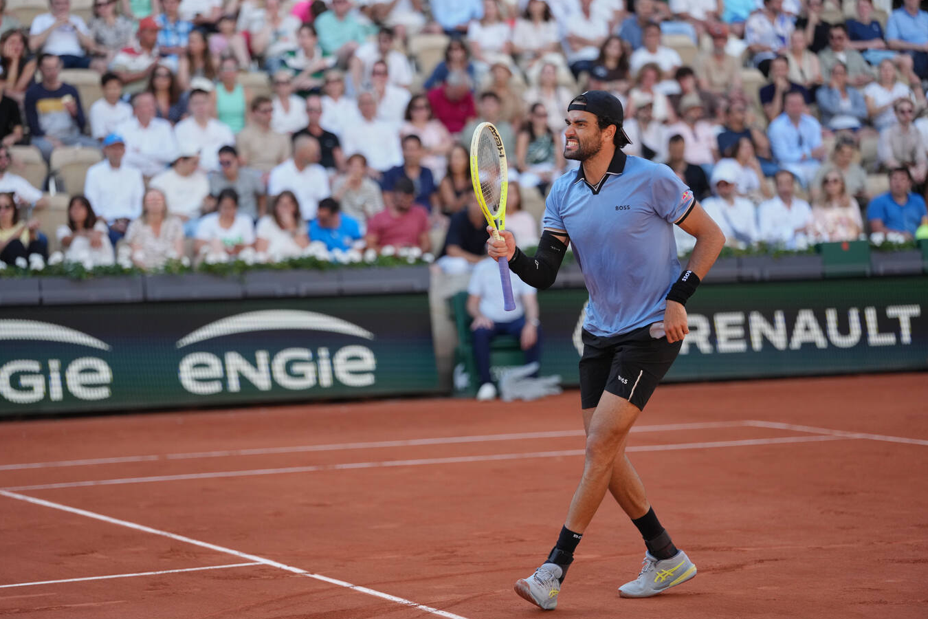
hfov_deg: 18.1
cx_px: 448
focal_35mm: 113
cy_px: 305
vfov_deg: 12.1
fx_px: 2913
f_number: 2
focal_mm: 109
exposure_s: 1/6400
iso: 1000
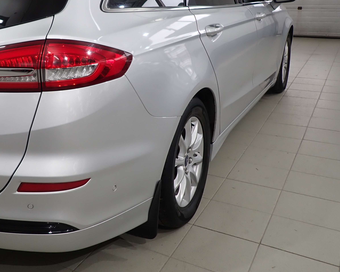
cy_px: 76
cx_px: 59
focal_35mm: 41
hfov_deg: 42.4
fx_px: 413
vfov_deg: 35.8
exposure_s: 1/60
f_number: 2
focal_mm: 4.5
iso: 100
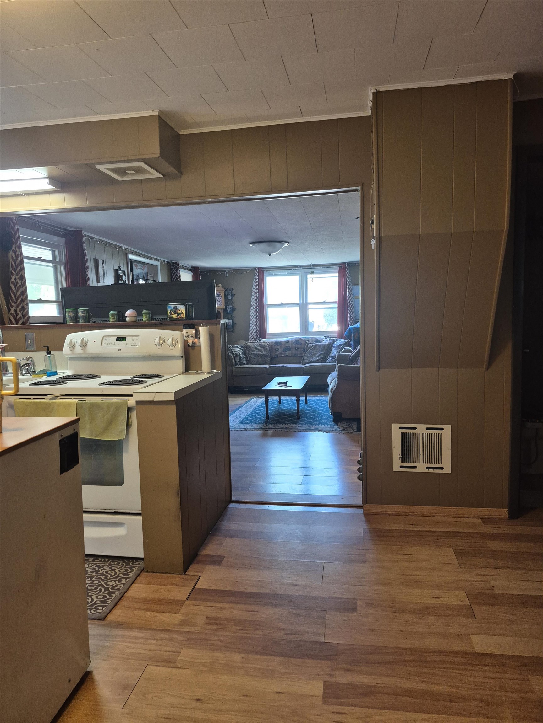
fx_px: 481
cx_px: 272
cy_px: 362
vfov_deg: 73.9
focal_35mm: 23
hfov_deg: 58.9
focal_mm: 5.4
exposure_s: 1/60
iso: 640
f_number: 1.8
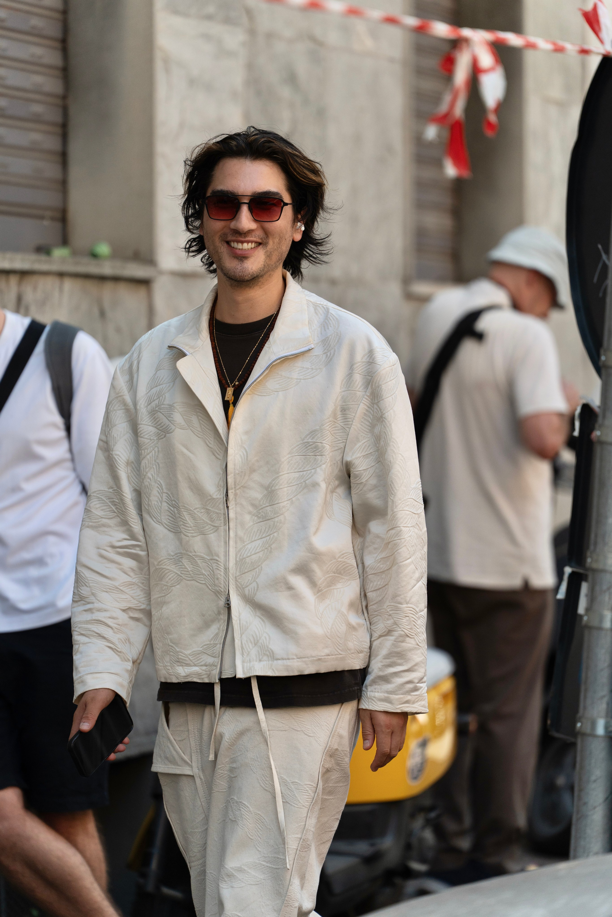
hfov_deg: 7.6
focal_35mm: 180
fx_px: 4590
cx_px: 306
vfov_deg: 11.4
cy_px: 458
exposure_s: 1/2000
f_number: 3.5
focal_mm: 180
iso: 640
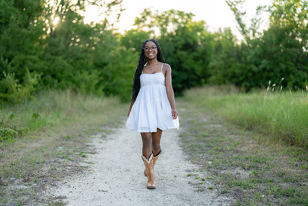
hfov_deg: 39.6
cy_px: 103
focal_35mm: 50
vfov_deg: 27.0
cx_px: 154
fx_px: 428
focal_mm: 50
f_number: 1.2
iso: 100
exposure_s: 1/1000
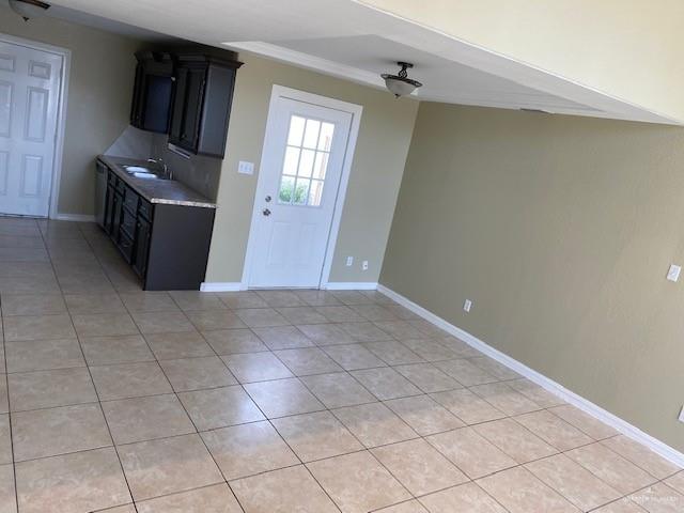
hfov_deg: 67.3
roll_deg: -11.0
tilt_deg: -13.1
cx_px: 342
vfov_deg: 53.1
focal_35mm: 26
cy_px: 256
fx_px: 514
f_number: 1.8
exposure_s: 1/120
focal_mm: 4.25
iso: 80
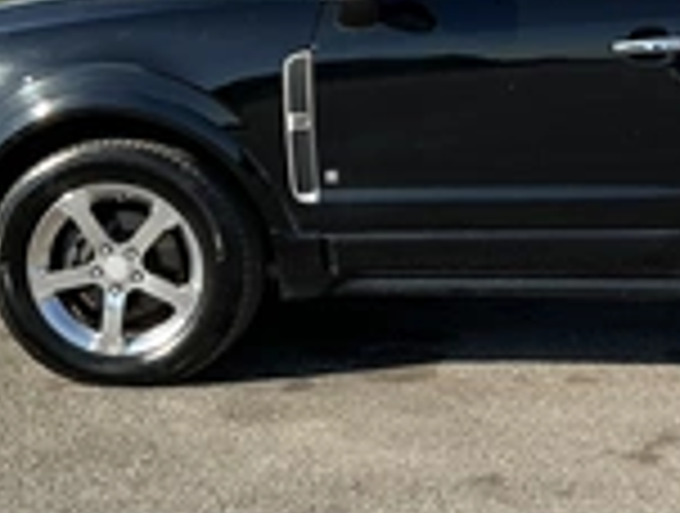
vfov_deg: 19.8
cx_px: 675
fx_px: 1457
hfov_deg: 25.0
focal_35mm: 74
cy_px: 104
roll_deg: -1.4
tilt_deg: -4.6
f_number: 1.8
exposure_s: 1/1221
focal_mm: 3
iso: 25
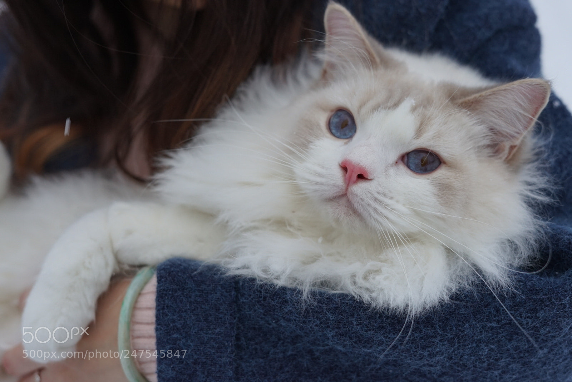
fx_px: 795
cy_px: 191
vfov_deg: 27.0
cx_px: 286
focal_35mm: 50
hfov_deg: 39.6
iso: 640
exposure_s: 1/160
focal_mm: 50
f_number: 4
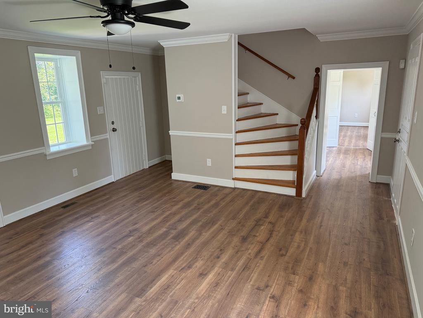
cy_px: 159
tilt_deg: -12.2
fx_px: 293
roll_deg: +2.2
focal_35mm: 24
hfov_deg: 71.6
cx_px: 212
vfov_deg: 56.8
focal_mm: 6.76
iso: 200
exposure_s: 1/125
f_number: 1.78
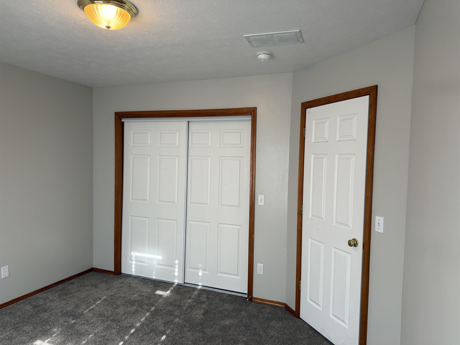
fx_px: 319
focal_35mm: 24
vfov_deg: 56.8
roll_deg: -1.4
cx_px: 230
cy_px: 172
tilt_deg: -1.9
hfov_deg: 71.6
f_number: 1.78
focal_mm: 6.76
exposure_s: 1/60
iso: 160
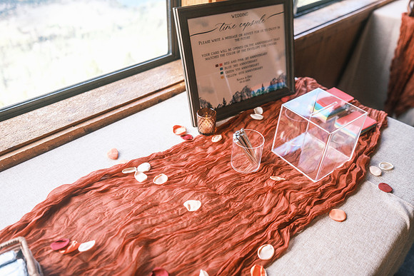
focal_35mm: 27
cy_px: 138
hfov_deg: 67.4
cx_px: 207
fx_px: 311
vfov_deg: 48.0
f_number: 1.6
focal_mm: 18
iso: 640
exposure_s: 1/1250
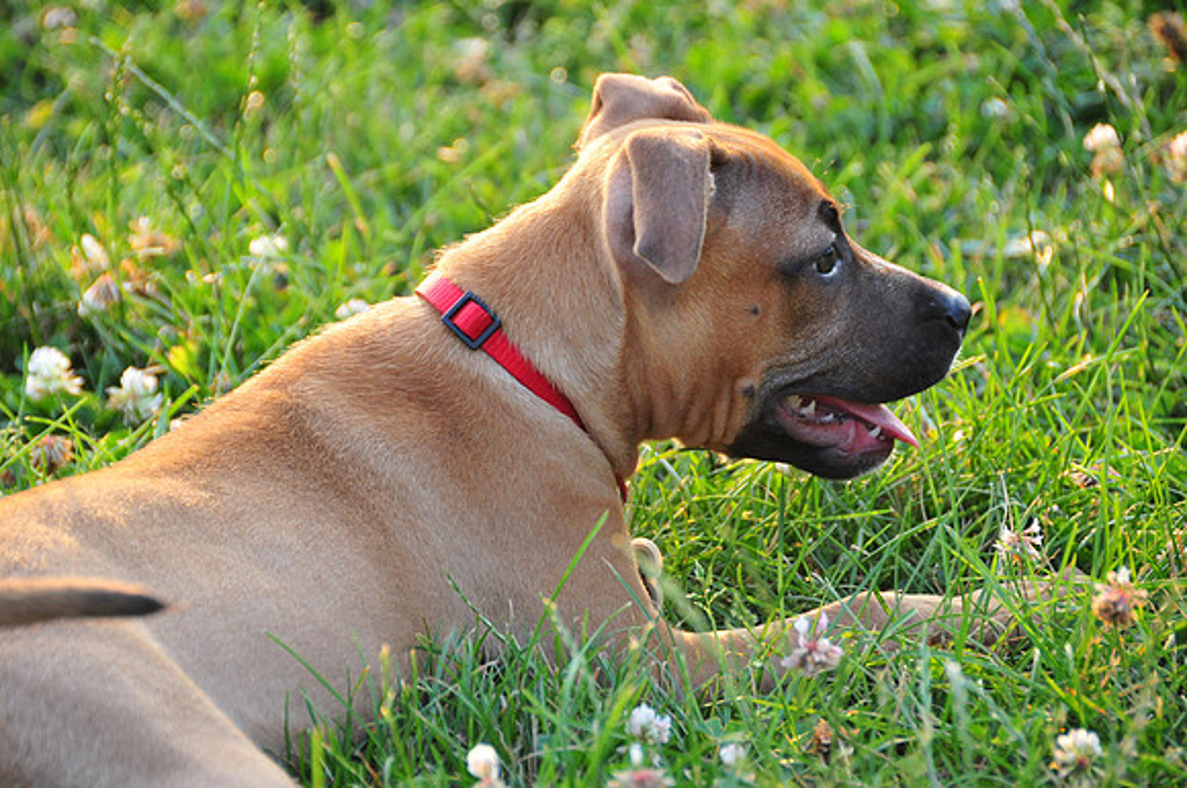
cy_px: 394
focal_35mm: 300
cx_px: 594
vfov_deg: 4.6
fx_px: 9878
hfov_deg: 6.9
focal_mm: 200
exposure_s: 1/400
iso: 1000
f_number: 5.6
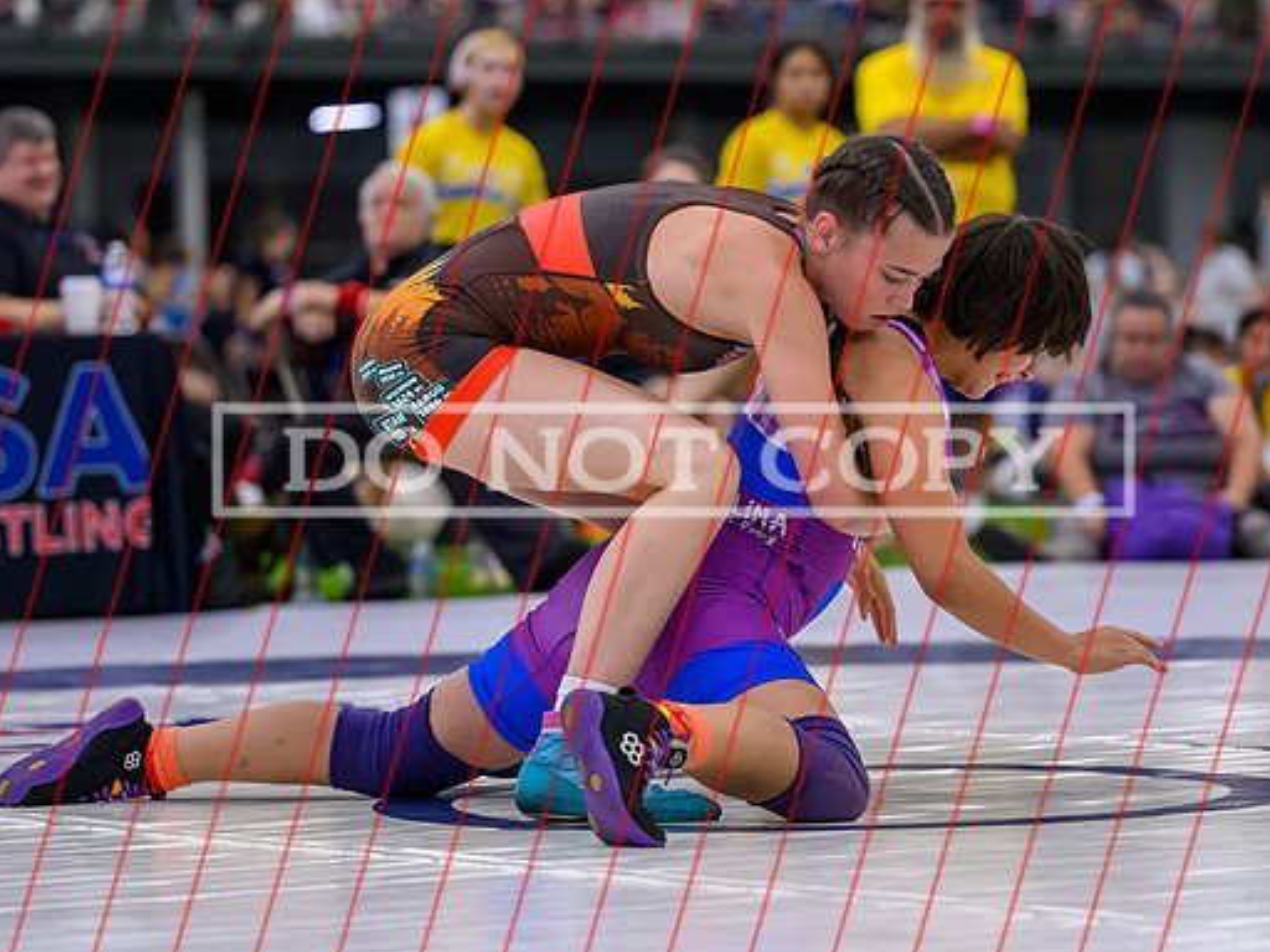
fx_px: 6347
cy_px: 378
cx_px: 659
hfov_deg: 11.4
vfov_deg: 8.6
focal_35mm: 173
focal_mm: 110
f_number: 2.8
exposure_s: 1/800
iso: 6400
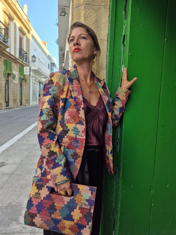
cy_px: 118
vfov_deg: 73.9
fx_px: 156
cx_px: 88
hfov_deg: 58.9
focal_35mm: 23
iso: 25
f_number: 1.8
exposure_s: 1/125
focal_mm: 5.4
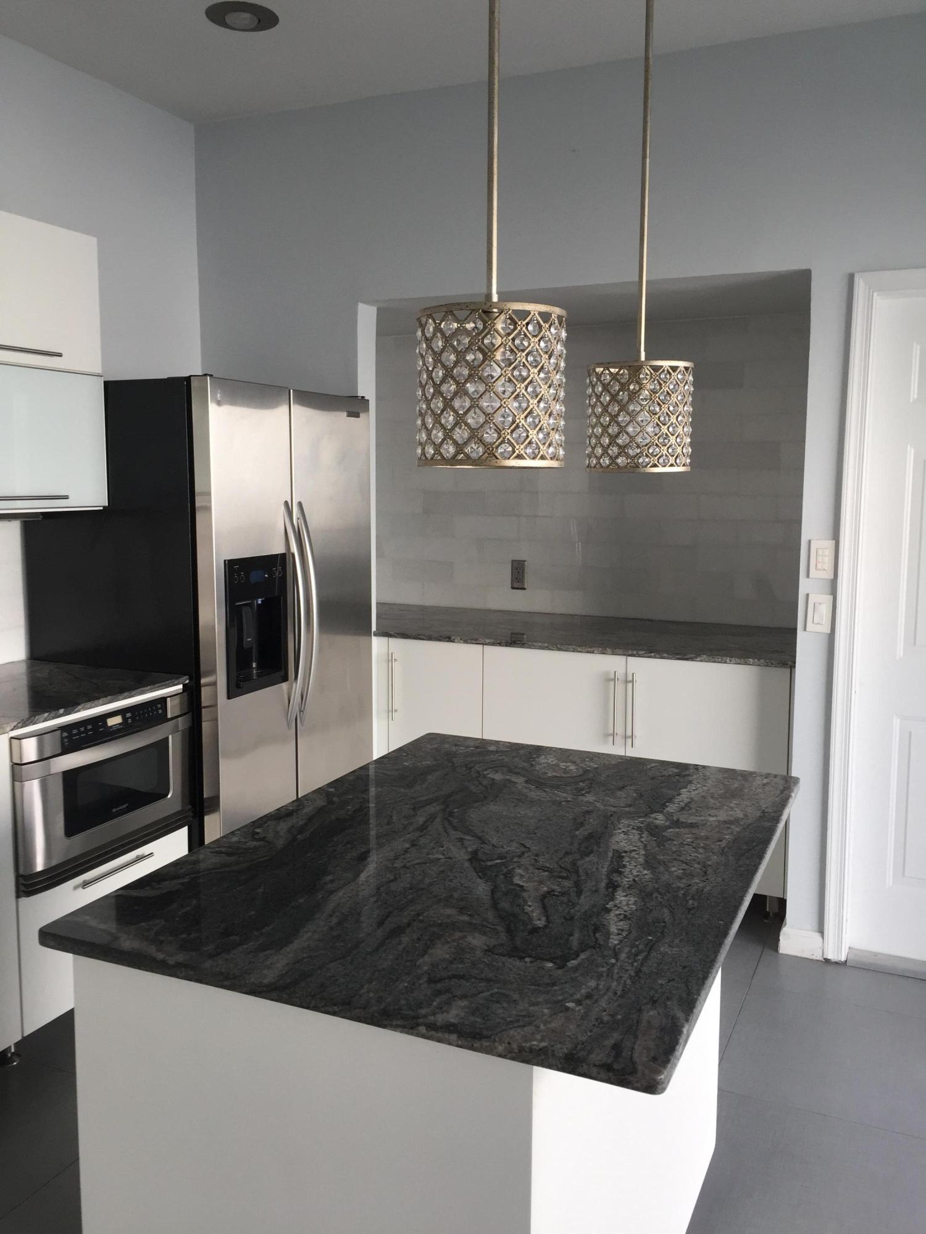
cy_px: 617
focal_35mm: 29
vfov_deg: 61.7
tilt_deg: -5.7
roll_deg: -0.4
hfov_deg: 48.2
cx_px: 463
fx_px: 1034
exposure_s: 1/120
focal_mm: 4.15
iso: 50
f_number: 2.2
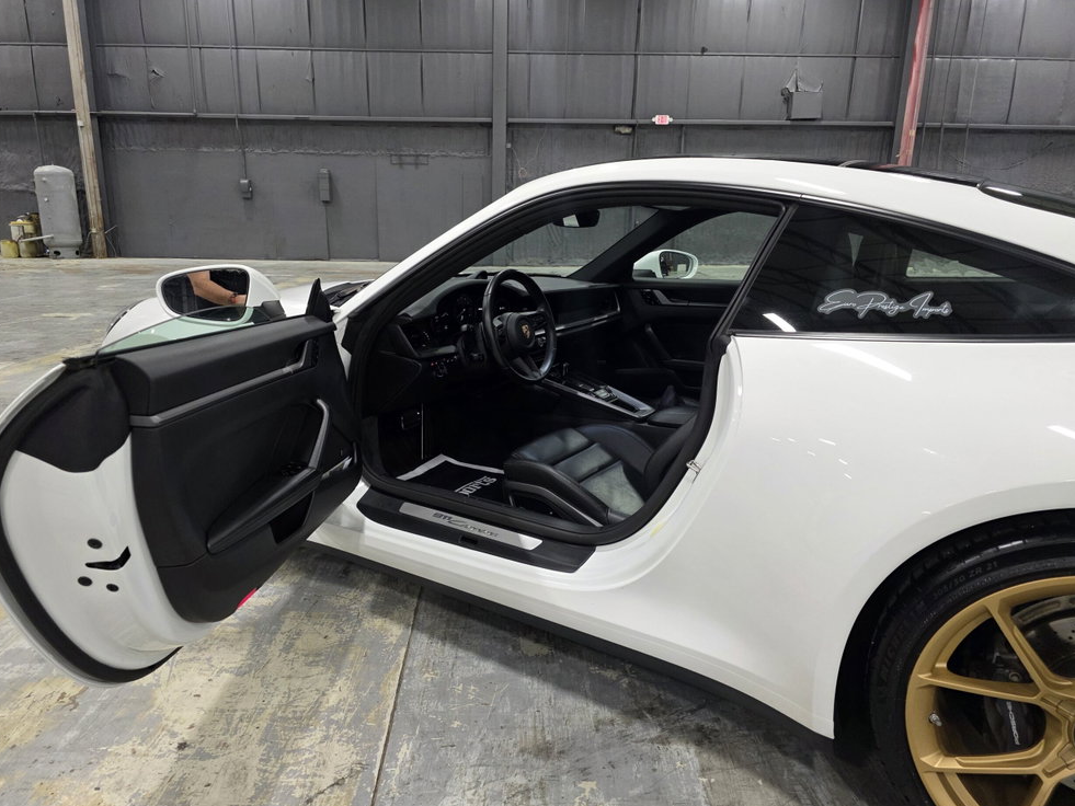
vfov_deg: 56.8
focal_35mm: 24
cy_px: 411
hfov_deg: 71.6
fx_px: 745
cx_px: 518
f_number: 1.7
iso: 320
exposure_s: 1/120
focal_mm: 6.3
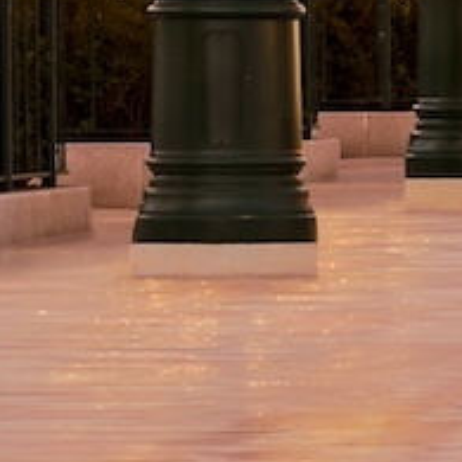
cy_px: -309
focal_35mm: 870
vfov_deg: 2.0
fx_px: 13137
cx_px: 1850
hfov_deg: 2.0
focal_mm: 100
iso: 500
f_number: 22
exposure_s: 1/5
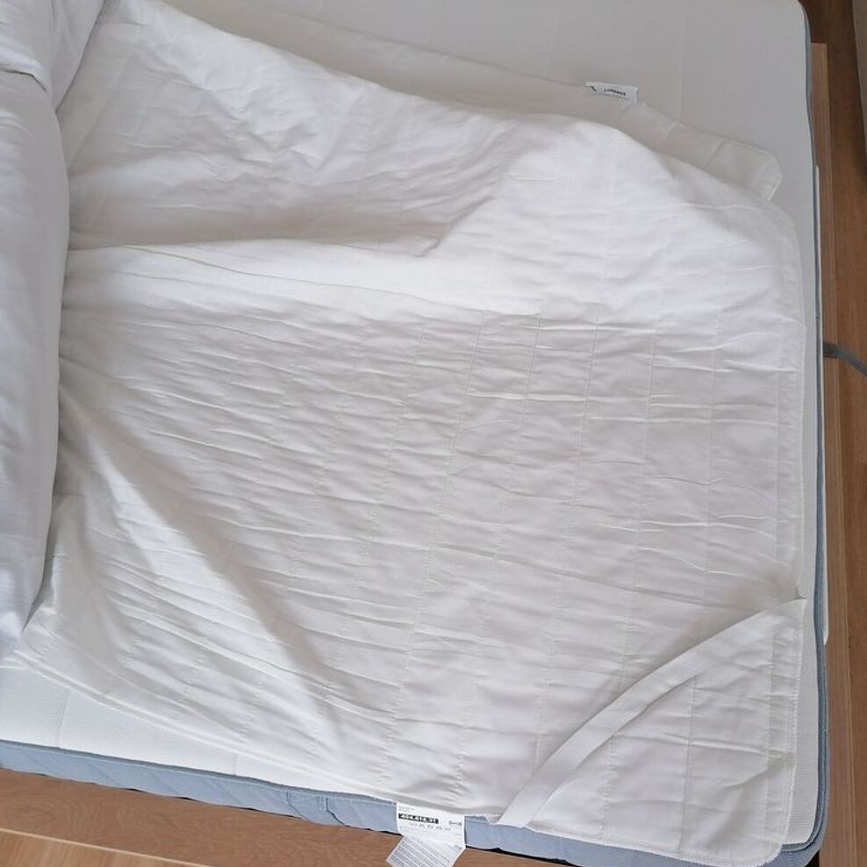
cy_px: 527
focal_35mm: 31
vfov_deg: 52.1
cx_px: 432
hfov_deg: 52.5
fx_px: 878
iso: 200
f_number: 1.8
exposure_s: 1/33.3
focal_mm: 5.3
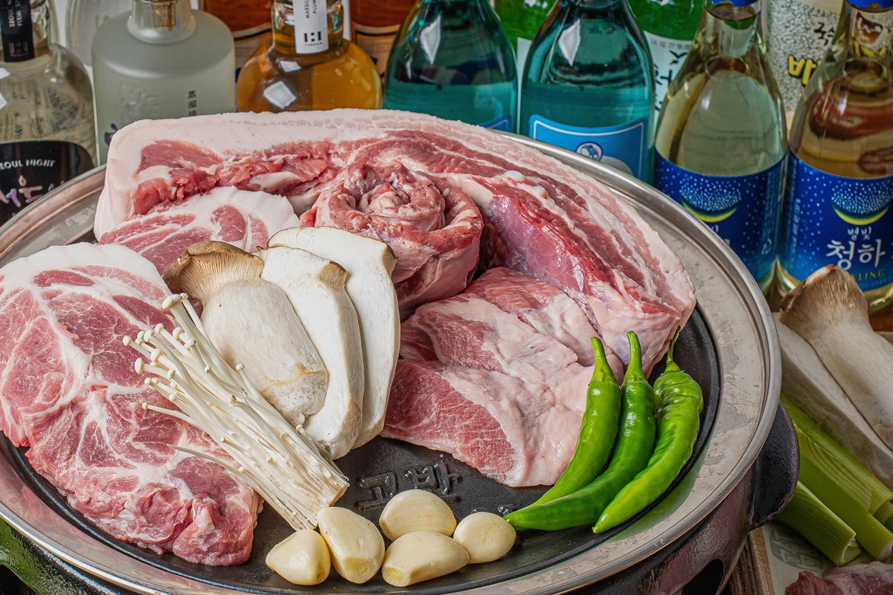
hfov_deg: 19.6
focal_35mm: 104
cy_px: 356
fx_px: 2579
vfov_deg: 13.2
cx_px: 352
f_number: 11
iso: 100
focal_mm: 75
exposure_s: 1/125
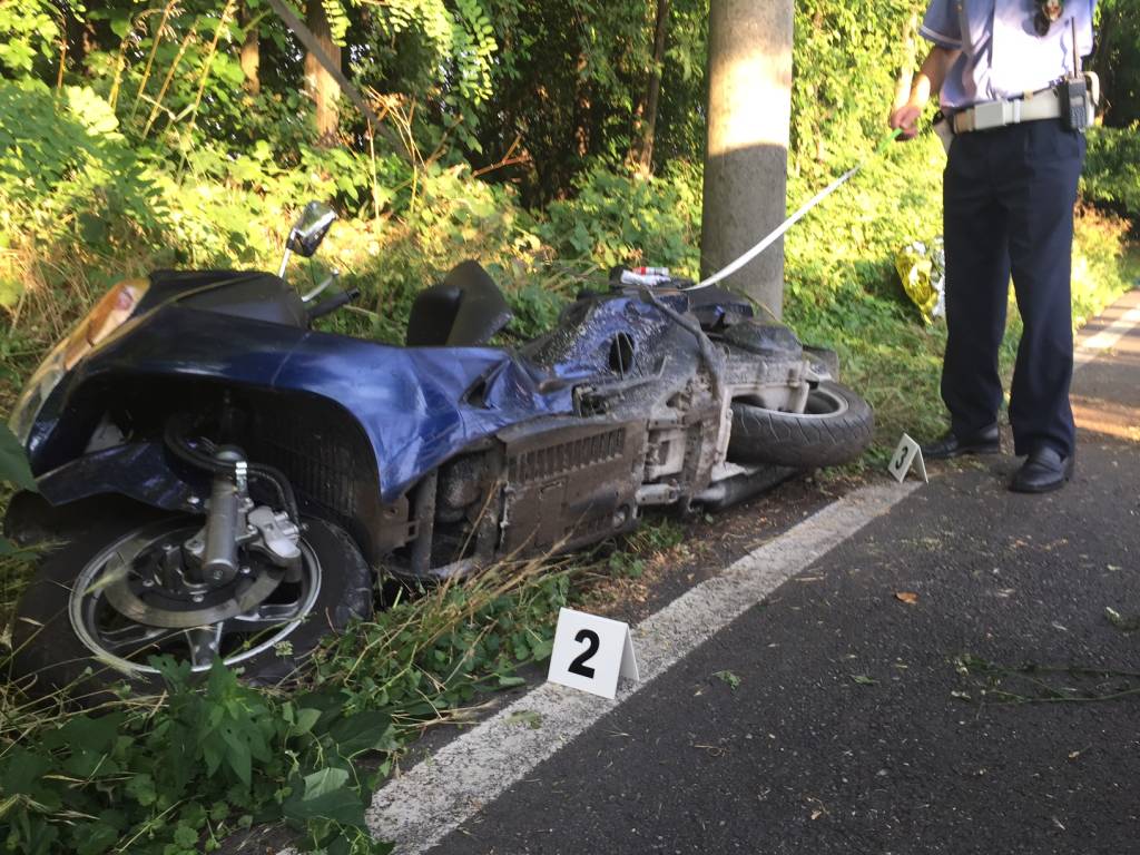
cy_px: 428
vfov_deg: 48.2
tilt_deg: -12.3
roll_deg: -1.3
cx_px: 570
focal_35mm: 29
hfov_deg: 61.7
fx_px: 955
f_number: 2.2
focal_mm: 4.15
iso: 32
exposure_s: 1/60
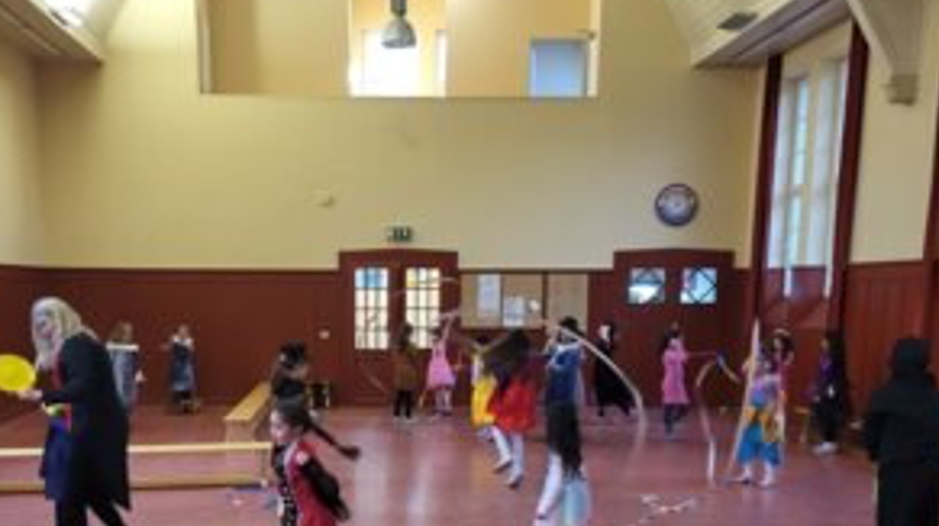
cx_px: 381
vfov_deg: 29.7
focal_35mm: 39
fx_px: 970
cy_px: 410
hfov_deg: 51.3
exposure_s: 1/50
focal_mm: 5.4
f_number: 1.8
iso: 400
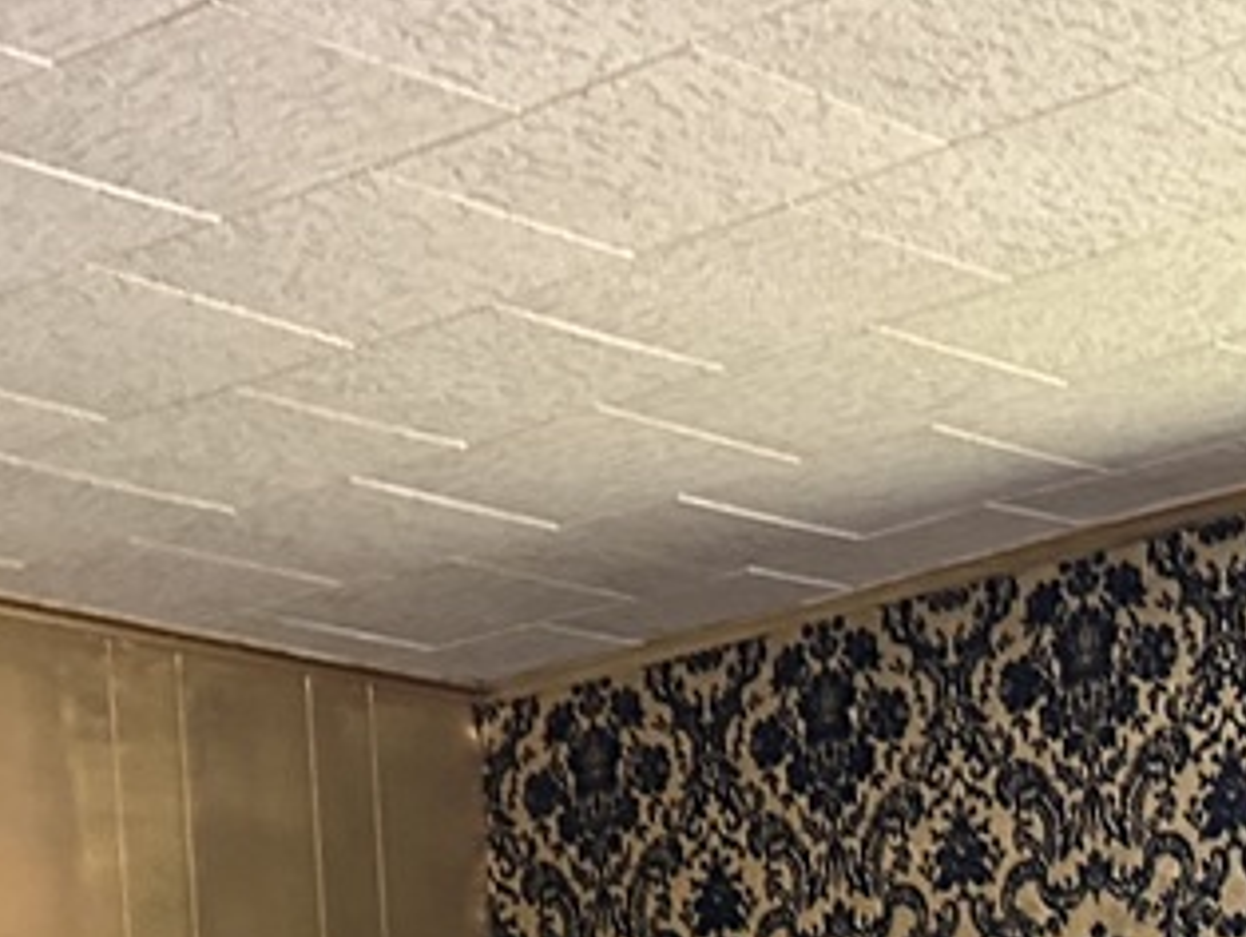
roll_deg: +2.3
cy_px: 1675
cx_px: 631
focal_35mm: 110
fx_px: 3962
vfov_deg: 12.4
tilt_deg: +0.8
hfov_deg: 17.9
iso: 1000
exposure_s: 1/60
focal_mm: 6.86
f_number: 1.78
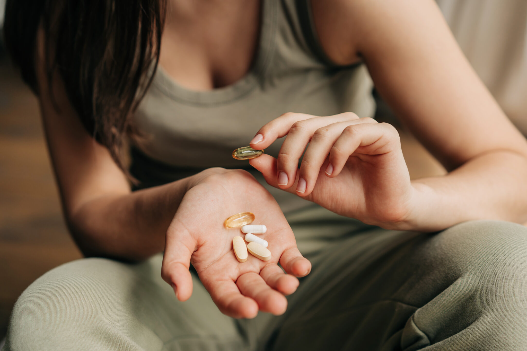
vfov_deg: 24.6
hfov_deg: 36.2
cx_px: 264
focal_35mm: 55
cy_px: 176
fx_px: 805
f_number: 2.8
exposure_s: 1/400
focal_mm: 55
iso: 100
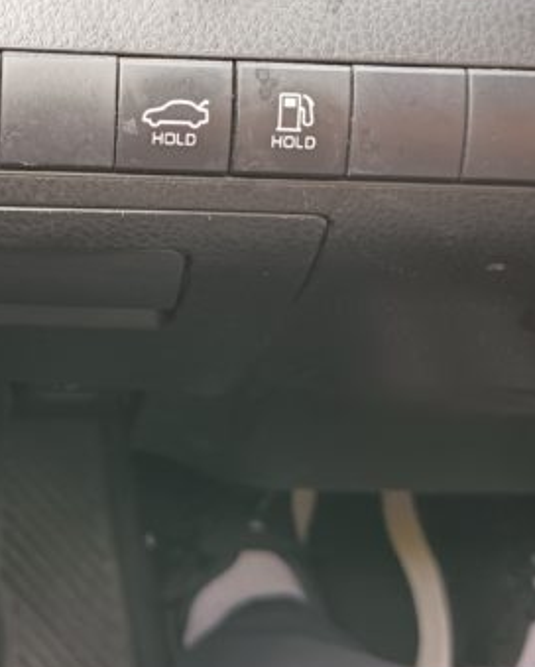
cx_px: 114
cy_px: 157
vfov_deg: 34.5
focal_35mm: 53
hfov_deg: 28.1
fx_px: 1047
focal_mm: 5.27
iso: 274
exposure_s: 1/50
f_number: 1.7
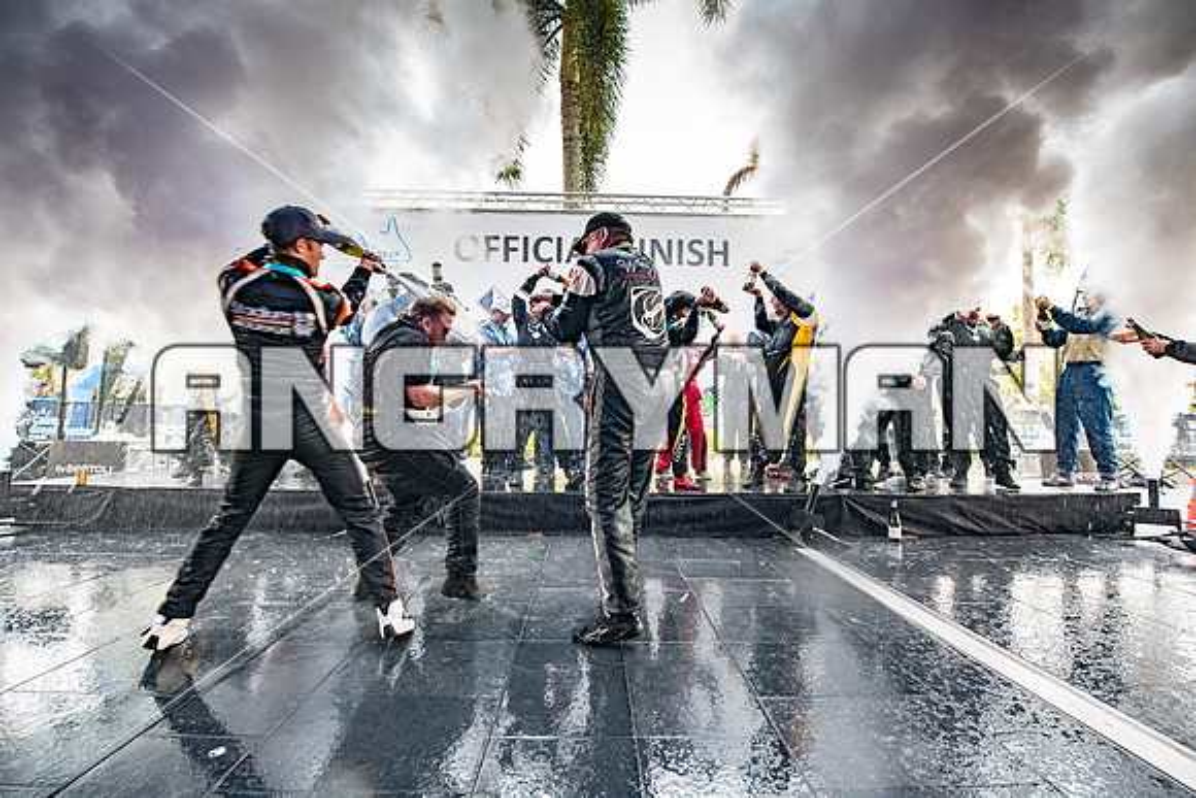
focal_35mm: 14
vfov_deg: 79.5
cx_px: 598
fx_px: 480
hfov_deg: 102.5
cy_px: 399
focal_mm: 14
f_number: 3.5
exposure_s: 1/100
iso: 640
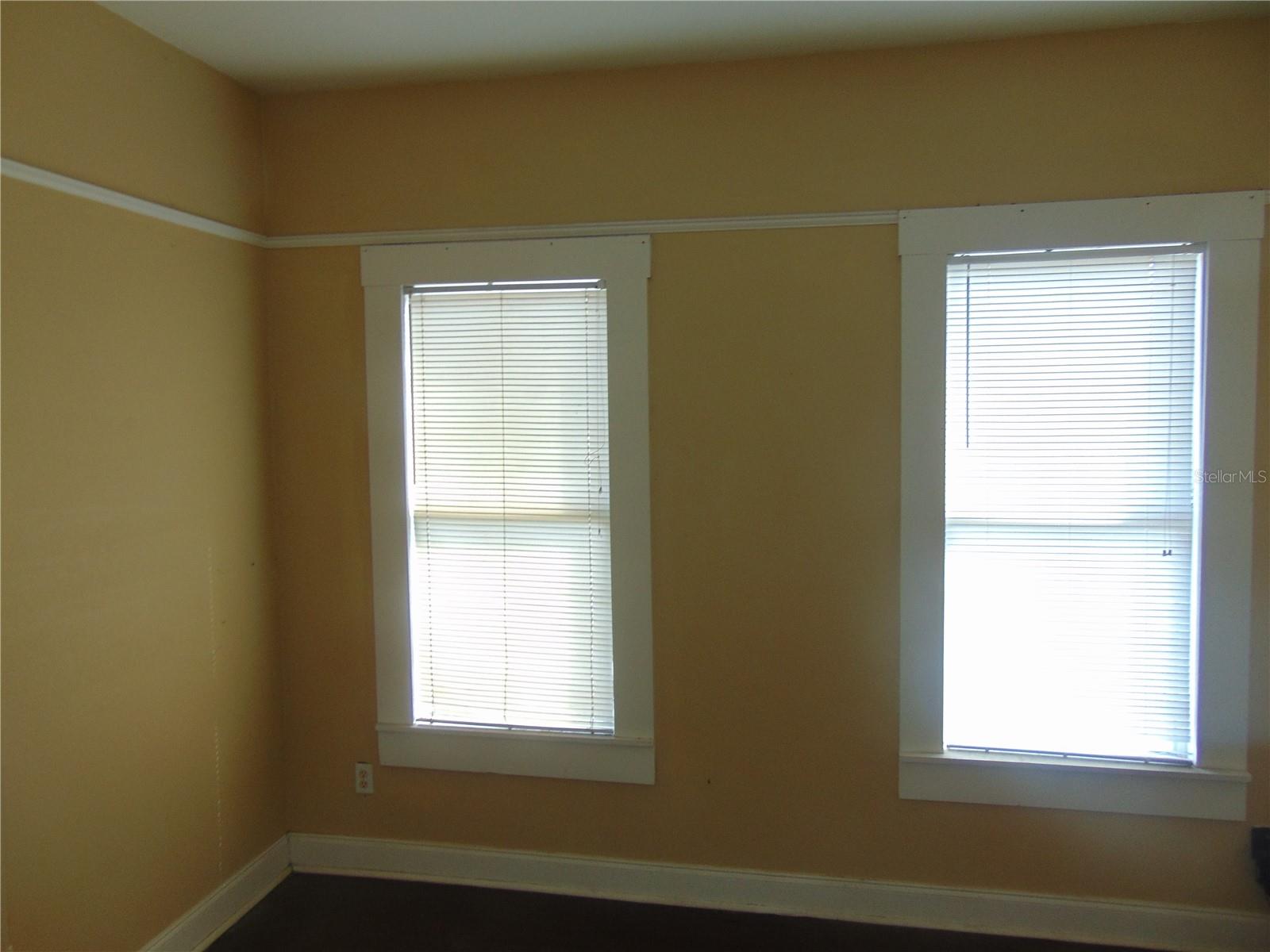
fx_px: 917
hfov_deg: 69.4
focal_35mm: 25
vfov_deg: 54.9
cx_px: 635
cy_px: 476
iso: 80
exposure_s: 1/40
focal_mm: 4.5
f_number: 3
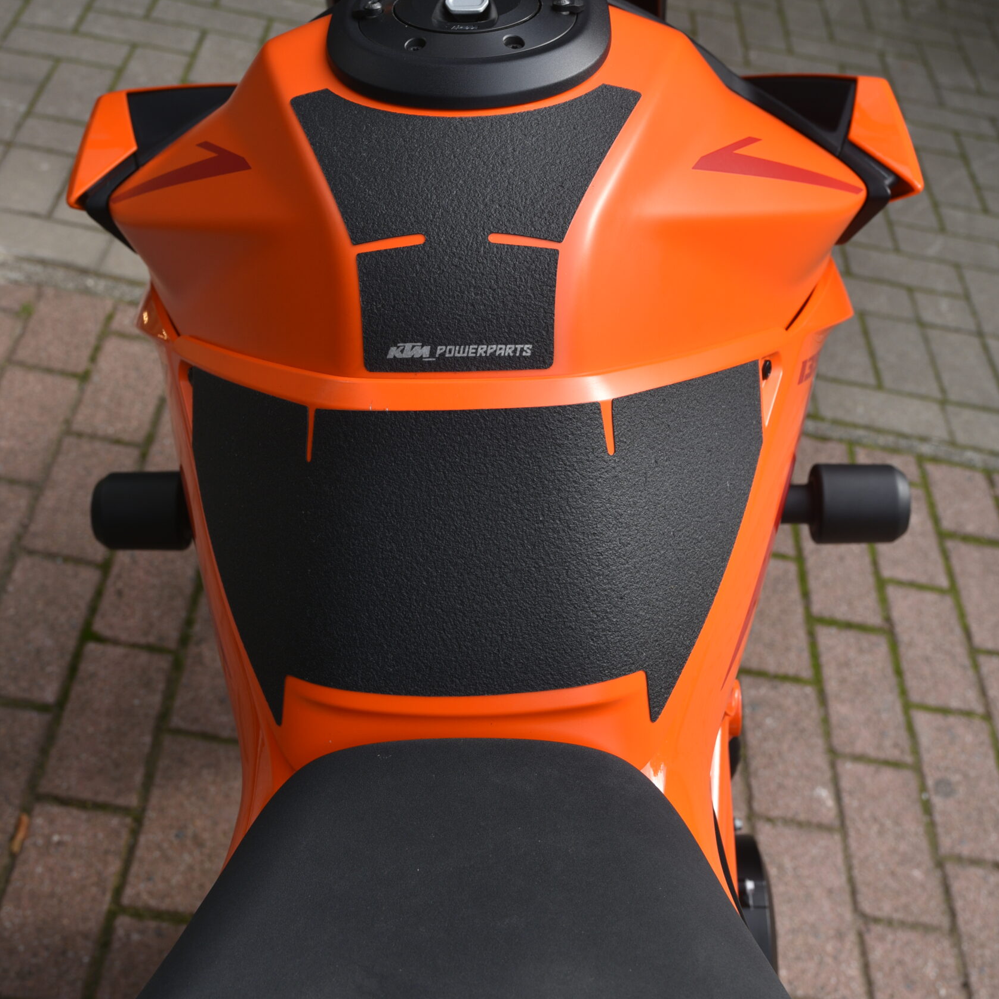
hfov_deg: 32.8
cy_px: 375
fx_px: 1698
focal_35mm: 52
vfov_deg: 32.6
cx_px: 509
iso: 200
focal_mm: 40
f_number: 7.1
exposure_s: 1/200
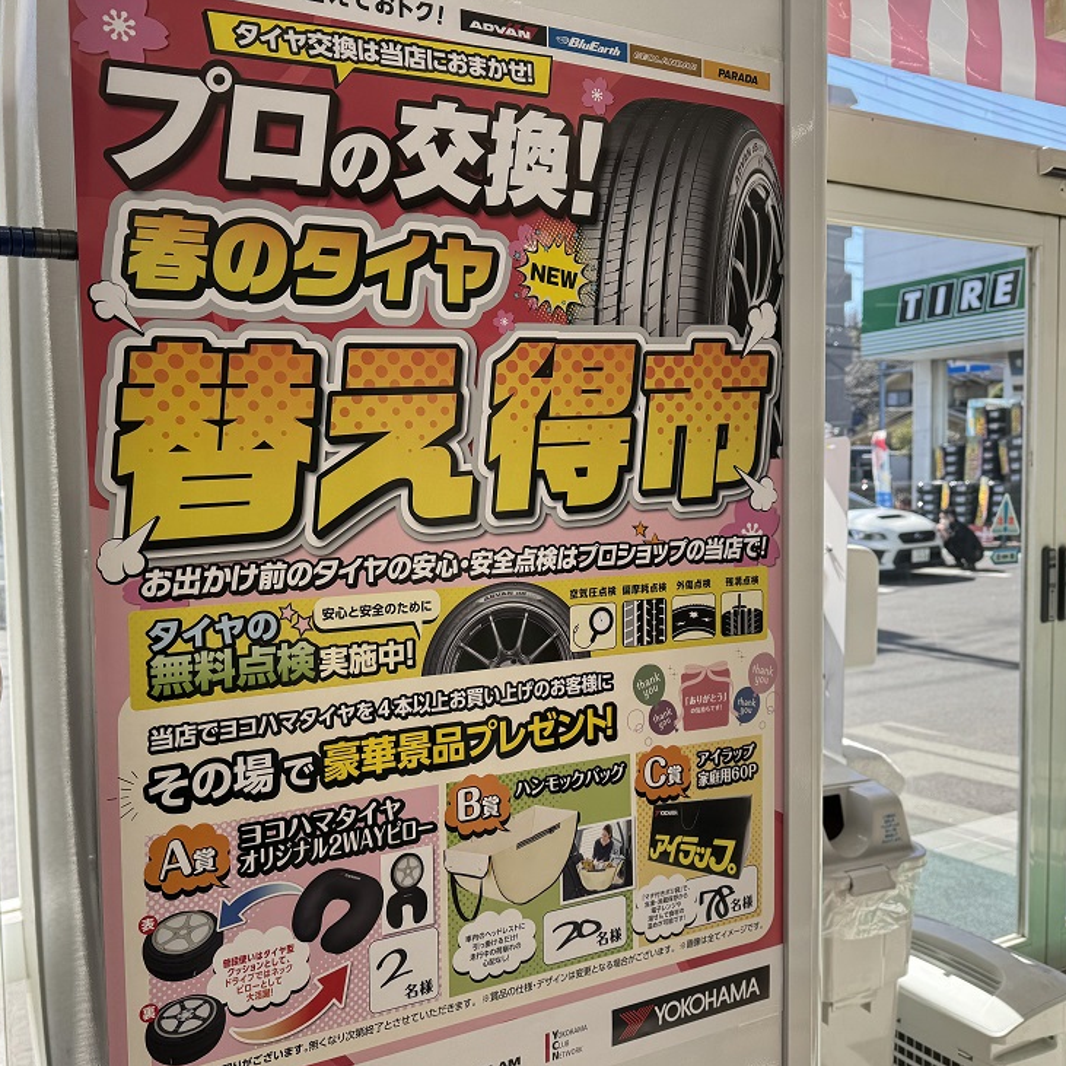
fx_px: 1010
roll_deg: +1.0
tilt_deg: -3.6
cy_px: 542
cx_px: 407
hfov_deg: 55.1
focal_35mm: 29
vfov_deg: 55.6
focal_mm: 6.86
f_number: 1.78
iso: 80
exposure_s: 1/900
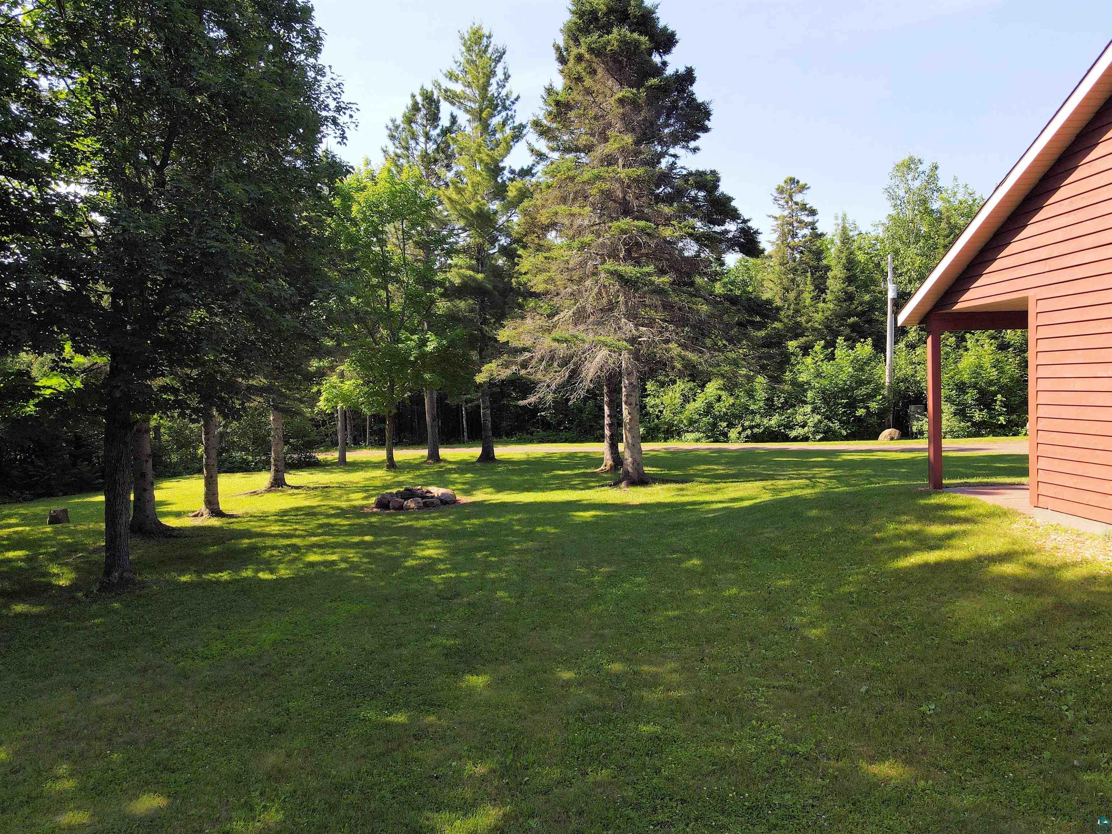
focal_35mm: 24
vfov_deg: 56.8
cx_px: 556
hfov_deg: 71.6
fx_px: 771
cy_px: 417
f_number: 2.8
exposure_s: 1/320
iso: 100
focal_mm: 4.5
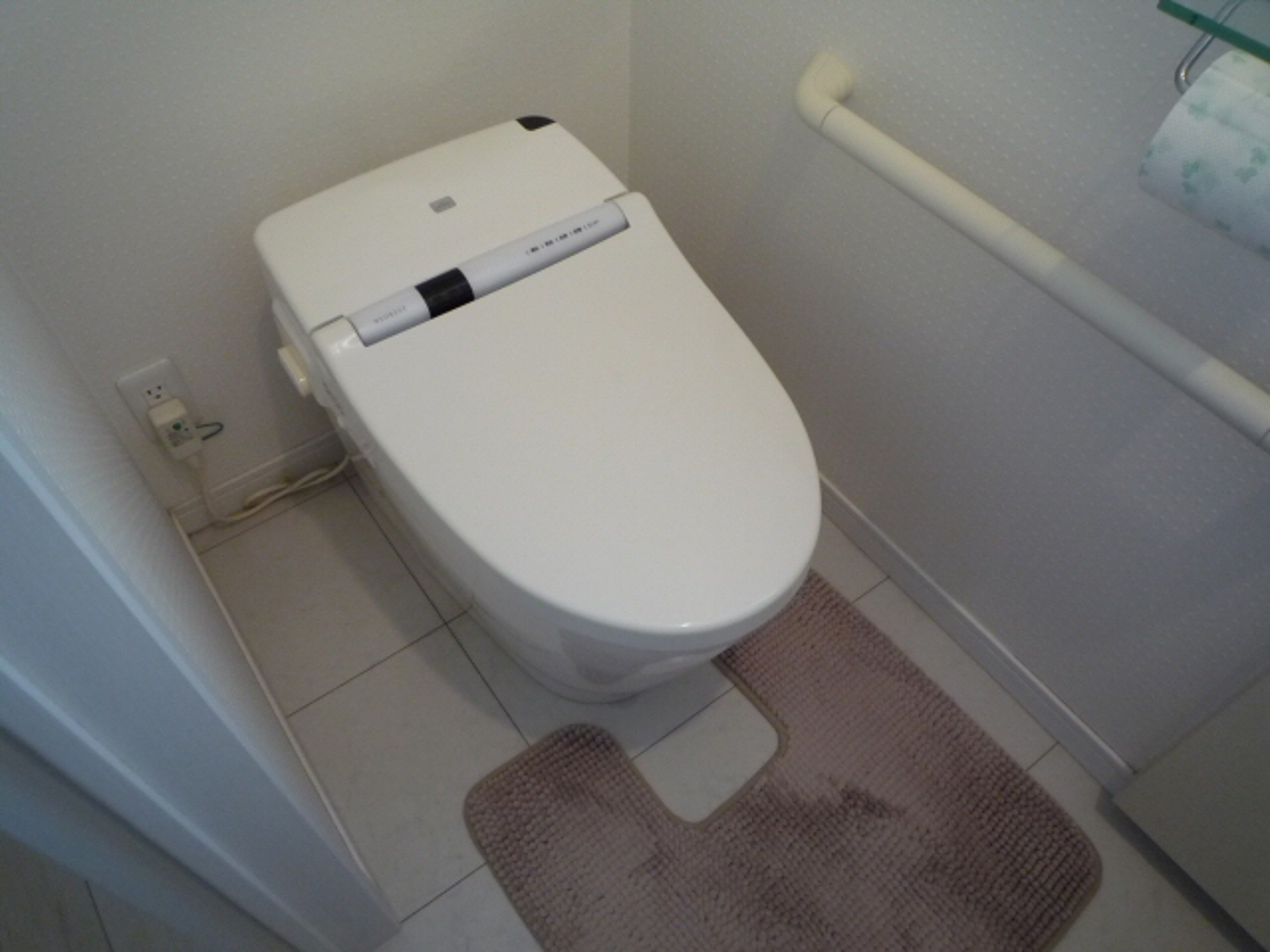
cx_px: 635
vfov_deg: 54.9
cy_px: 476
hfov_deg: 69.4
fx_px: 917
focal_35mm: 25
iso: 250
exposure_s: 1/30
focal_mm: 4.4
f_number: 2.8
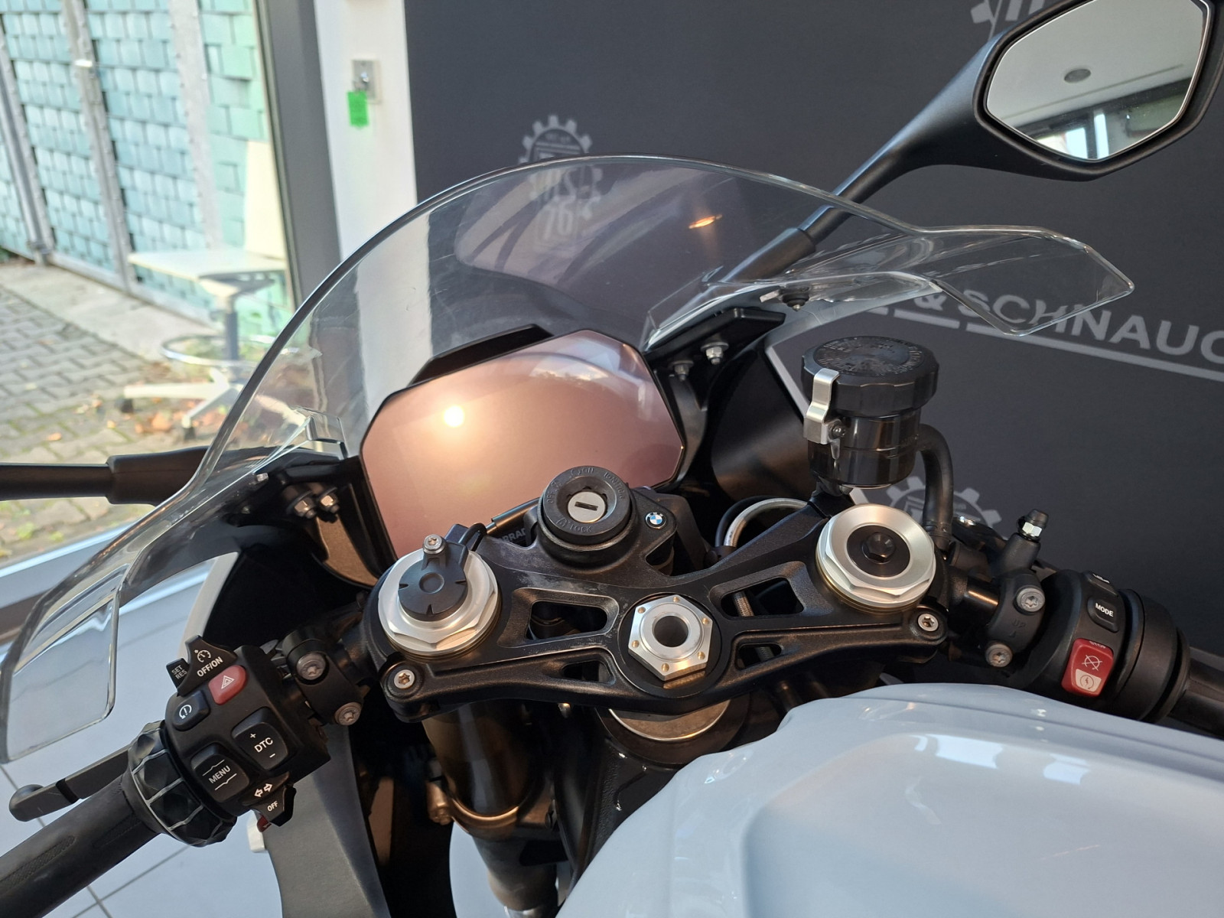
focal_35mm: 23
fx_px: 813
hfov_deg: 73.9
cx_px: 612
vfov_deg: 58.9
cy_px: 459
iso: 200
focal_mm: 5.54
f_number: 1.8
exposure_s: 1/100
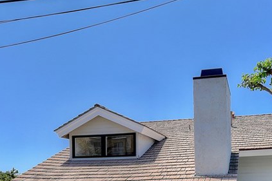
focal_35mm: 34
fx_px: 257
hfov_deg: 53.5
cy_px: 187
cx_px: 200
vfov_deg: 34.8
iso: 100
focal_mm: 14
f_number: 7.1
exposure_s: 1/400
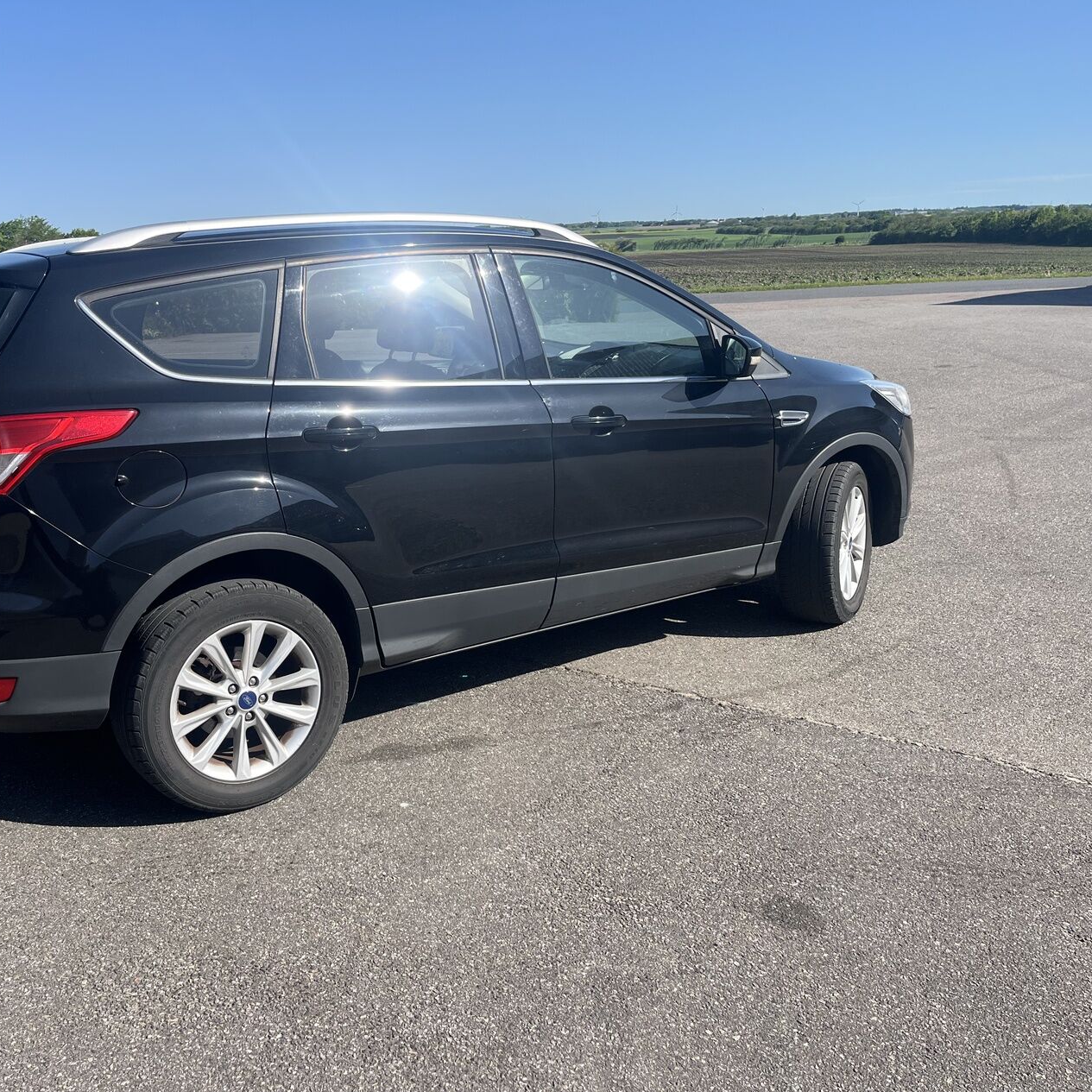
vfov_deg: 52.5
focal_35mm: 31
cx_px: 392
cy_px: 546
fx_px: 1106
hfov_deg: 51.8
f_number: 1.6
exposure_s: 1/2632
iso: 50
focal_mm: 5.1
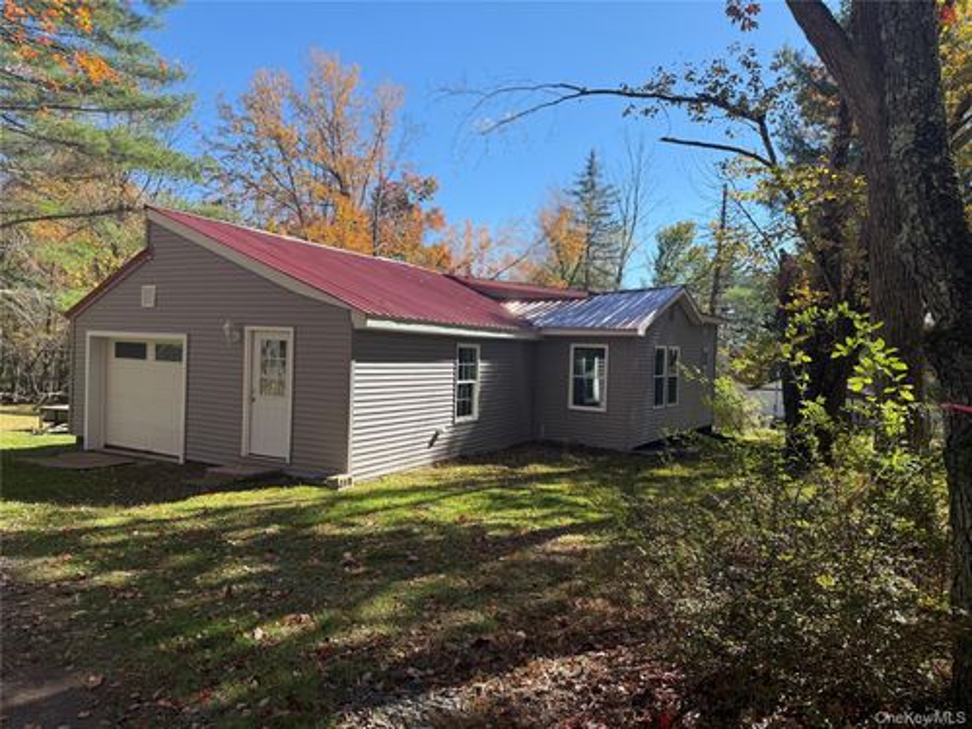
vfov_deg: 56.8
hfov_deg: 71.6
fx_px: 674
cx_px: 486
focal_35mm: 24
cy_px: 364
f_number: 1.78
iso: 80
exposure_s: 1/1949
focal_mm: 6.76
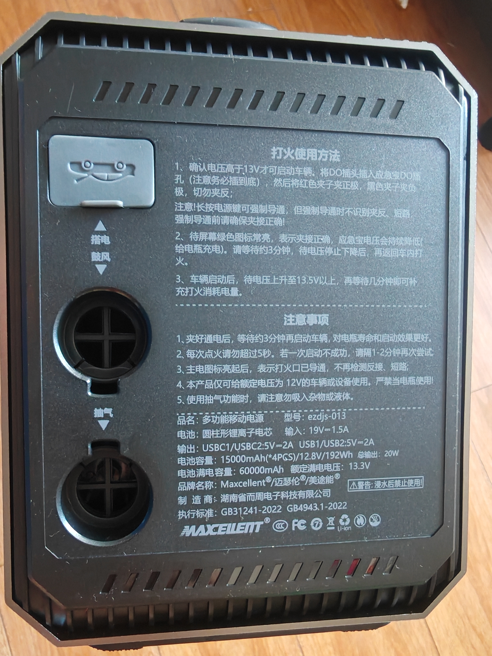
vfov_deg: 67.3
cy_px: 328
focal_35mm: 26
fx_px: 493
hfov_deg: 53.1
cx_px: 246
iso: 400
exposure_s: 1/25
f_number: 2.2
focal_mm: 1.96
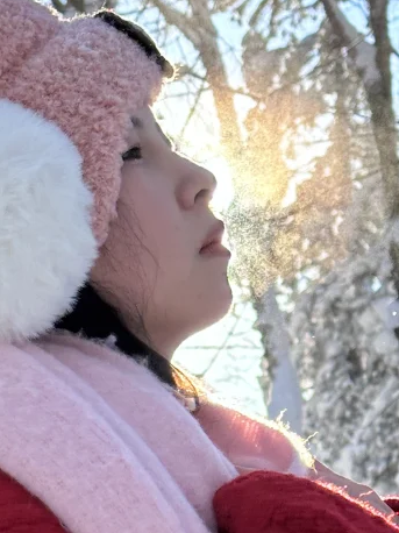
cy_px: 509
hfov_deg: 9.7
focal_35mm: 151
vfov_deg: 12.9
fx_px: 2323
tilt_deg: +3.7
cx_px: -62
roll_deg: +0.6
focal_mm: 6.86
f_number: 1.78
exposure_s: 1/1613
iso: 64
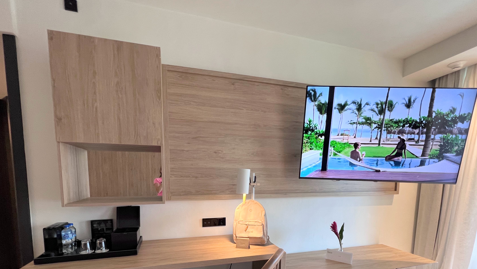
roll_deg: -1.1
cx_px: 243
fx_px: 215
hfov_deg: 95.9
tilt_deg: -5.0
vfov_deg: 60.6
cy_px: 201
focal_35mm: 17
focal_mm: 1.57
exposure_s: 1/50
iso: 125
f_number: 1.8
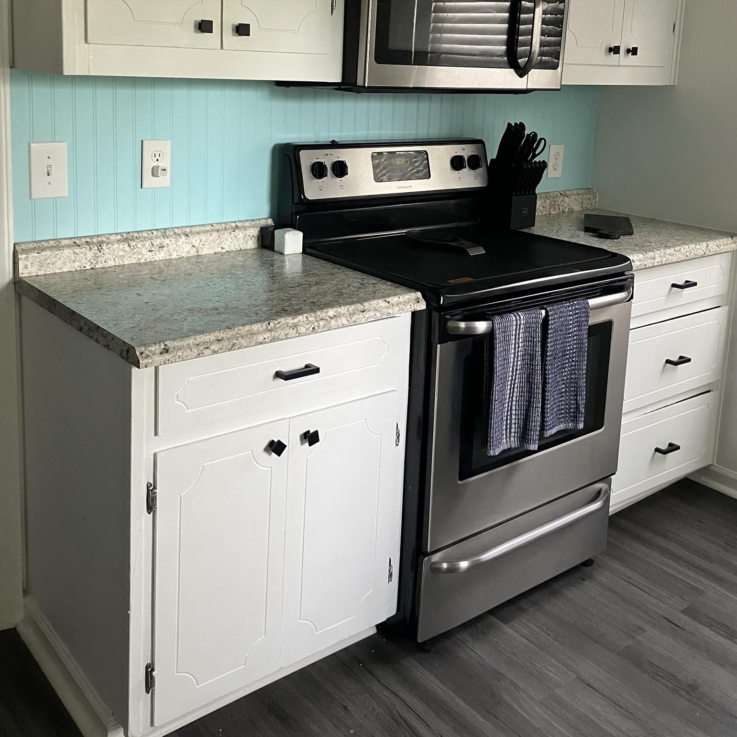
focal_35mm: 37
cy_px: 228
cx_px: 359
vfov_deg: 44.1
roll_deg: -2.8
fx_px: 891
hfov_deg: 44.9
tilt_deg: -8.8
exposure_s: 1/60
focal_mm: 3.99
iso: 160
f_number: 1.8
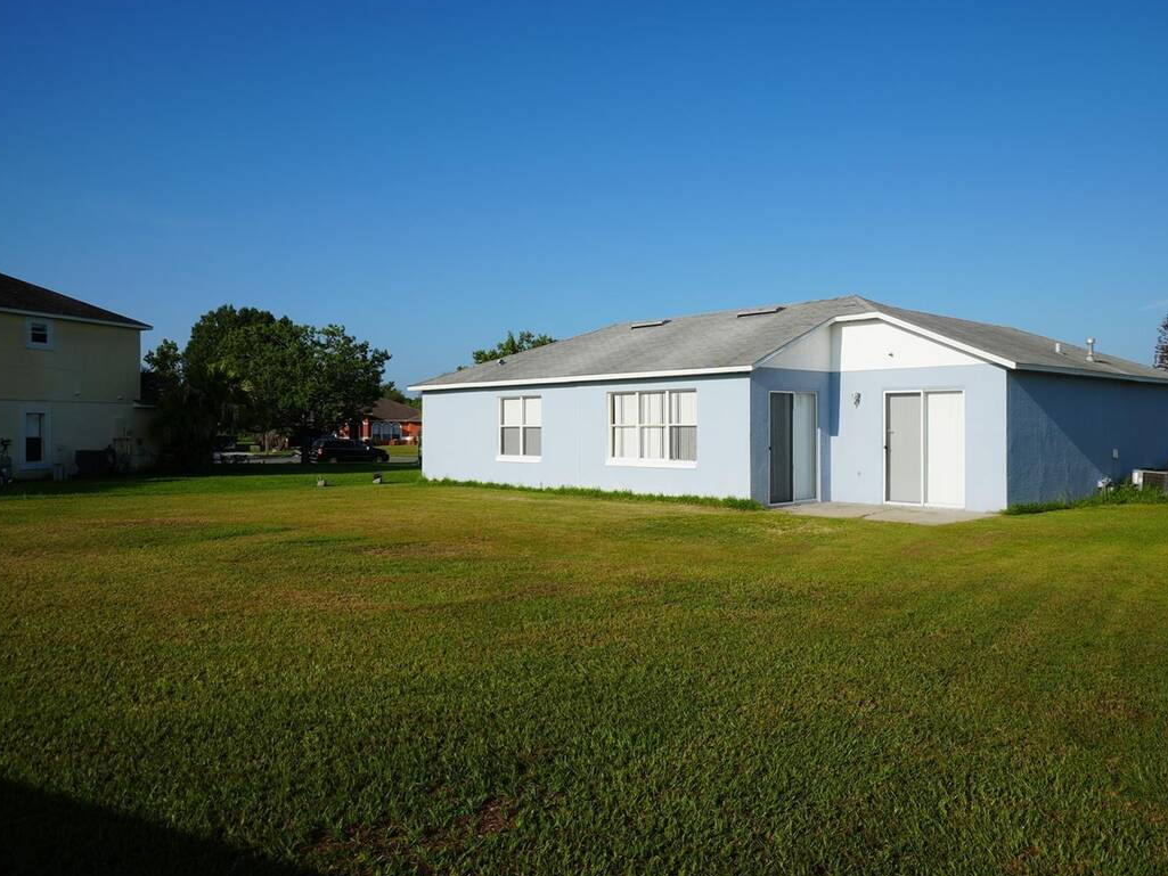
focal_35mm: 27
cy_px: 427
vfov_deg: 51.4
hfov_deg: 65.3
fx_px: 911
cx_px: 619
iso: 100
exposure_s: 1/1000
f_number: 5
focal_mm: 16
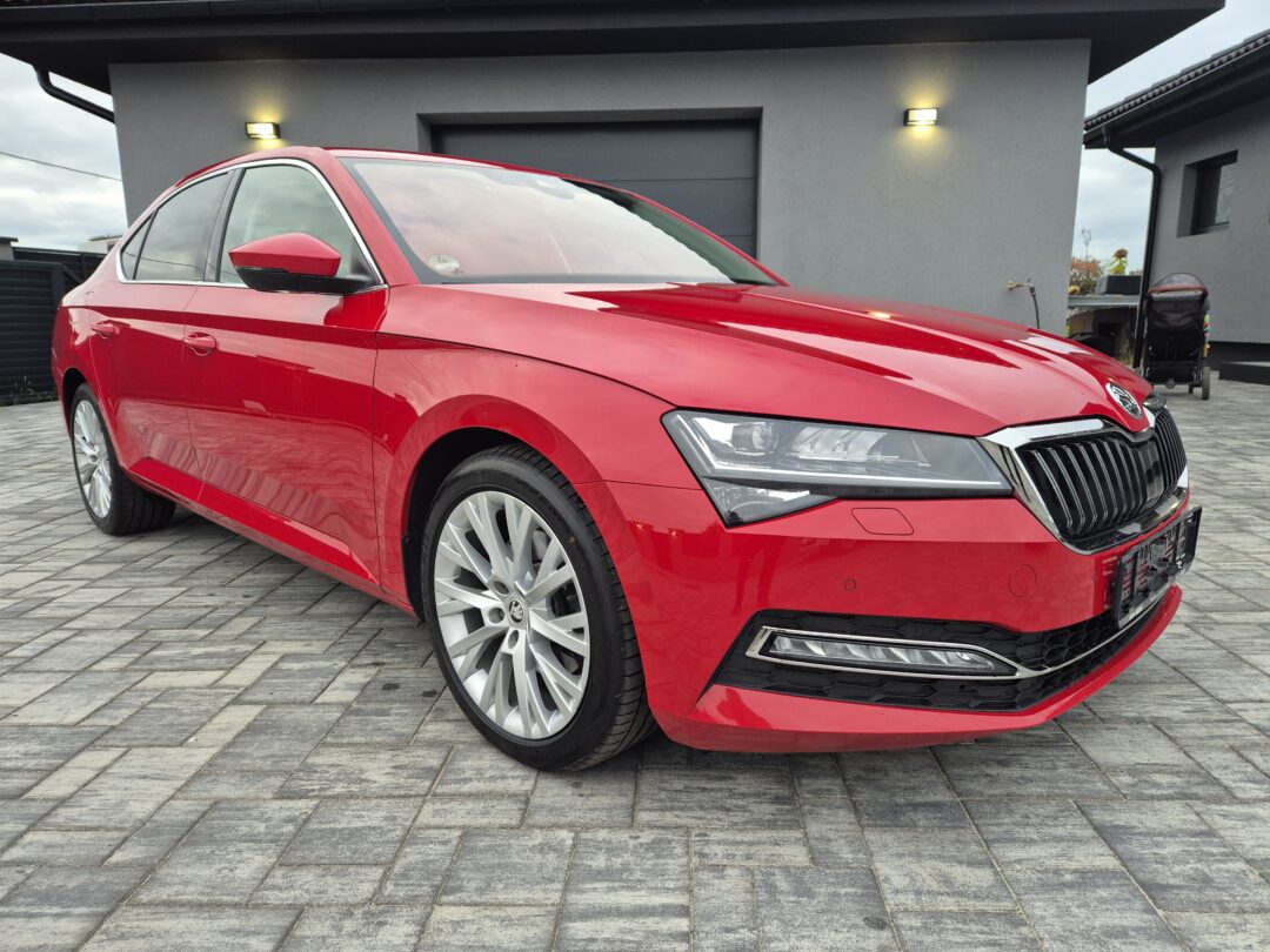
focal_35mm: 23
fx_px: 844
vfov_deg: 58.9
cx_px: 635
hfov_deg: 73.9
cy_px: 476
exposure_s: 1/100
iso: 320
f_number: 1.8
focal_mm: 5.4
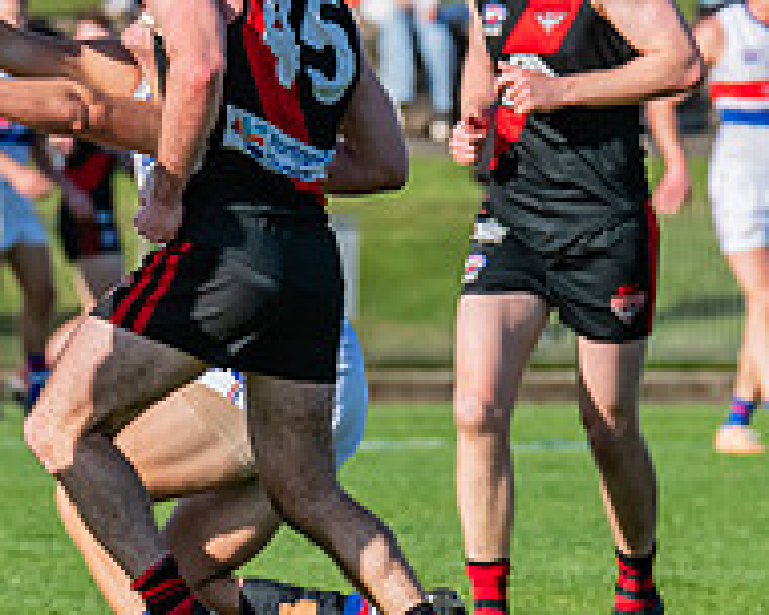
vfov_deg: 1.4
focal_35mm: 1077
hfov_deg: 1.8
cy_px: 51
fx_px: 24512
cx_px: -167
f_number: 9
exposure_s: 1/1600
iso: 800
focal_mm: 290
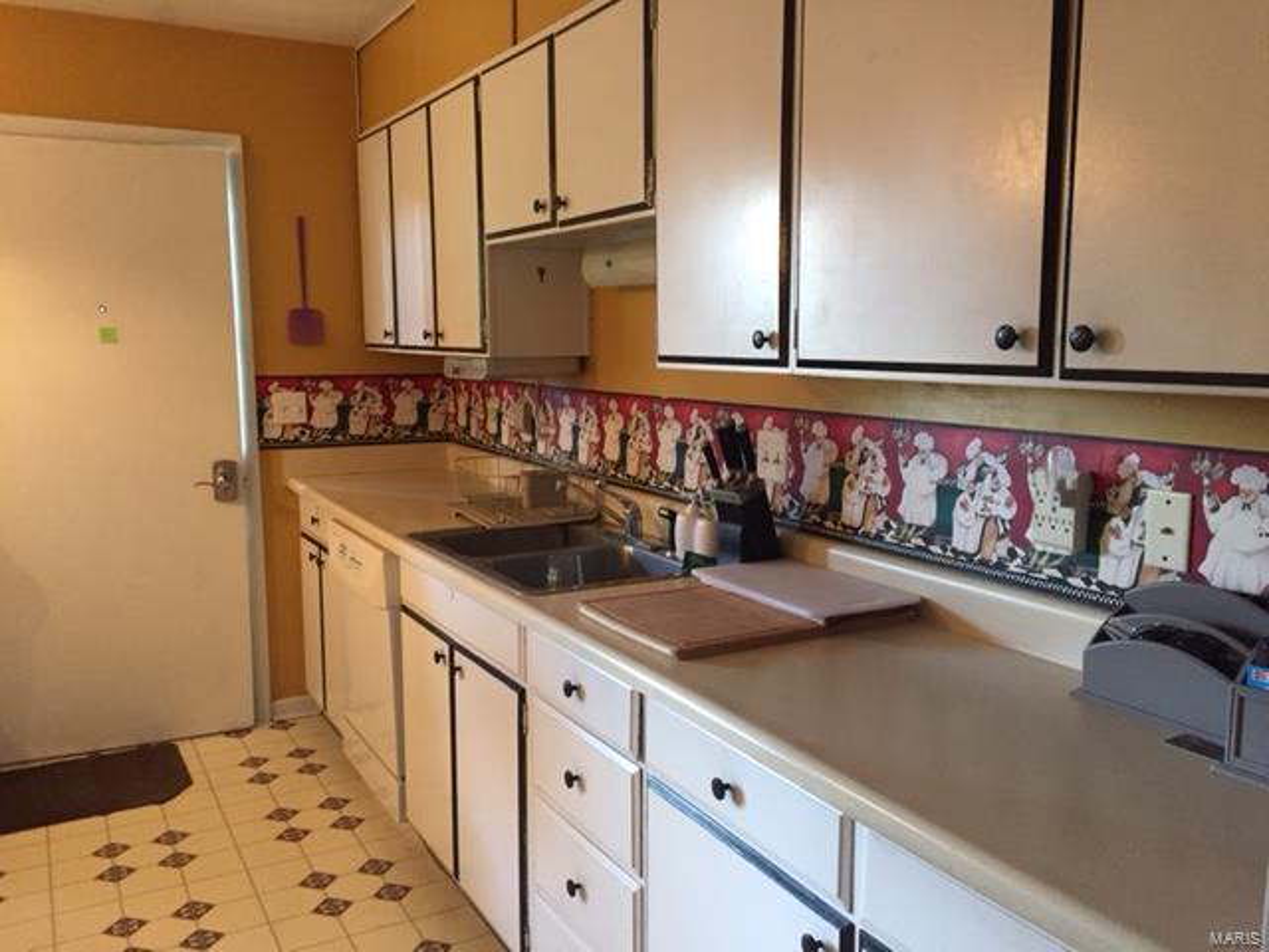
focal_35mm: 29
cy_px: 476
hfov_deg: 61.7
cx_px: 634
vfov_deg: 48.2
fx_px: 1063
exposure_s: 1/30
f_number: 2.2
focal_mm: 4.15
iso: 200
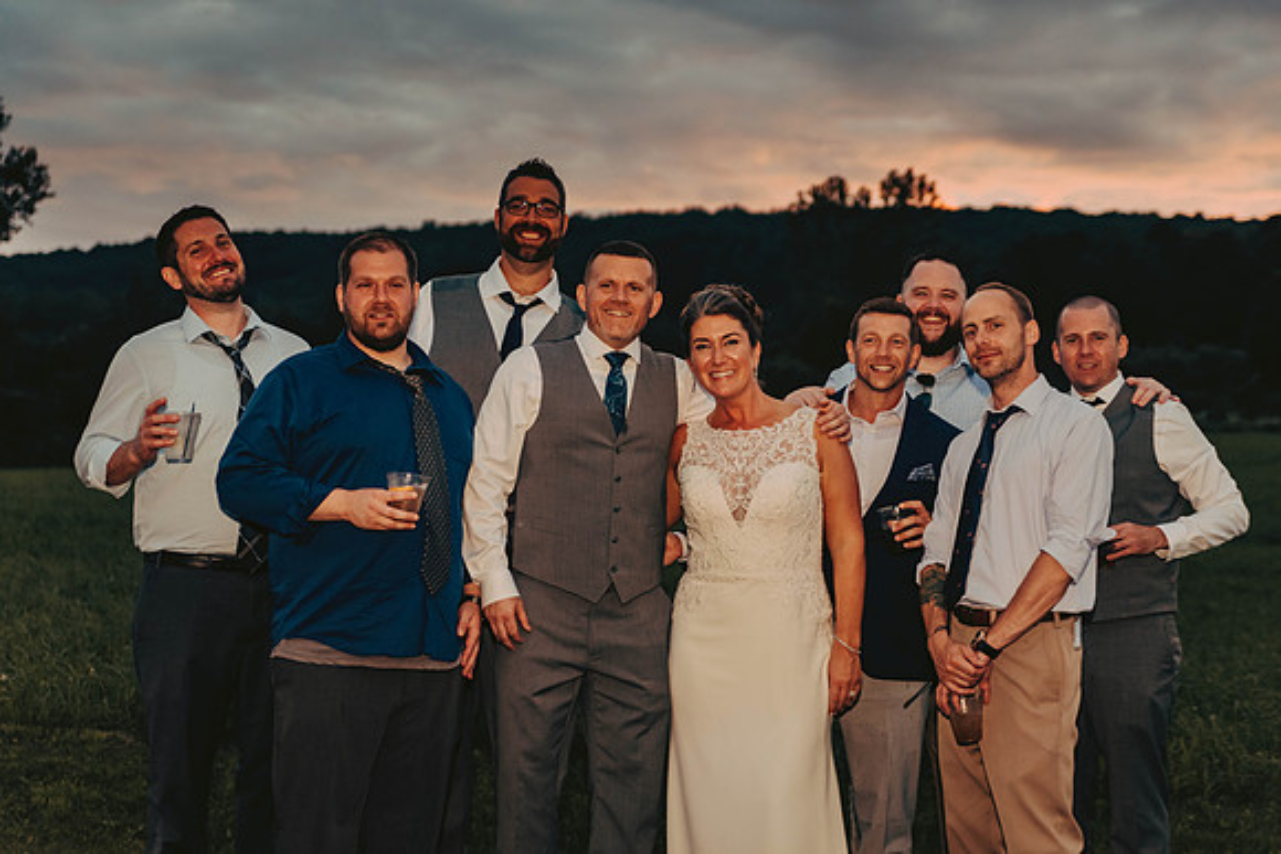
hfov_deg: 35.6
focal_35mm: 56
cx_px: 640
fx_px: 1993
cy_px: 427
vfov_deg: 24.2
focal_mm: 56
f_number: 2.8
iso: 1600
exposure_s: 1/125
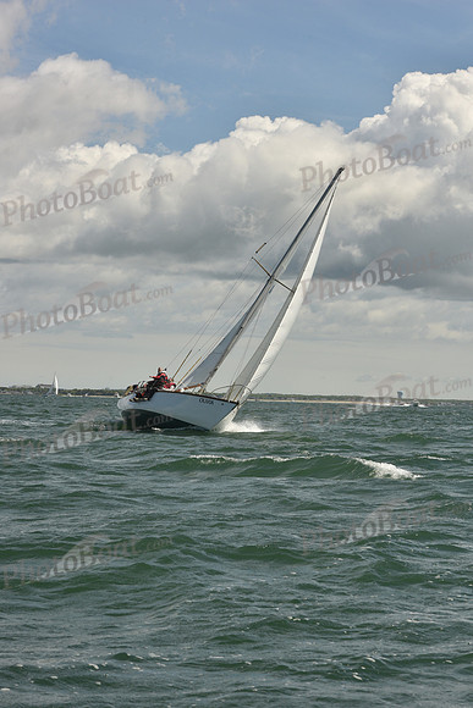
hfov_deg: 14.0
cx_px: 236
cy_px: 354
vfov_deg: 20.8
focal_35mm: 98
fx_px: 1930
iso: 320
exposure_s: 1/800
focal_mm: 98
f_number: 13
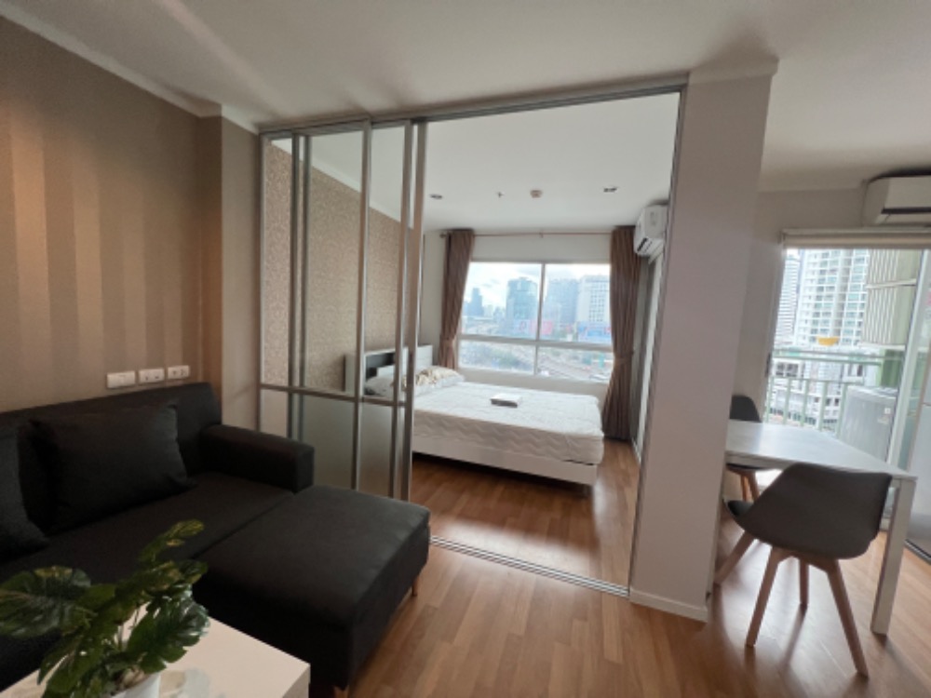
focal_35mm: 13
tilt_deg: -4.1
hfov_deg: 106.2
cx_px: 466
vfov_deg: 89.9
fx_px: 350
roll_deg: -5.1
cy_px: 349
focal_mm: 1.57
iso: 125
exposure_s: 1/121
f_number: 1.8
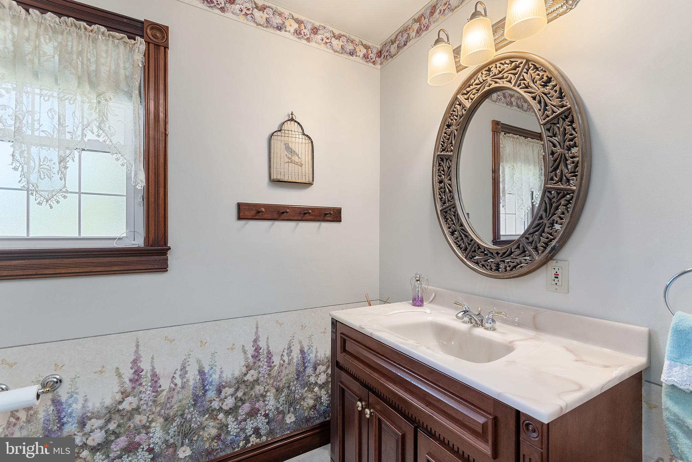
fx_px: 288
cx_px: 346
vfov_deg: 77.3
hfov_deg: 100.4
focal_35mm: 15
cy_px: 231
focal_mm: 10
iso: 320
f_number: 6.3
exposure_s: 1/2.5
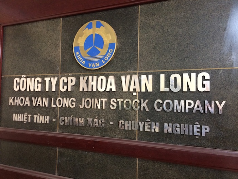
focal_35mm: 29
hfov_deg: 61.7
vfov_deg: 48.2
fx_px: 199
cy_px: 90
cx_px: 119
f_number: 2.2
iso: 250
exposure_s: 1/20
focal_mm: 4.15
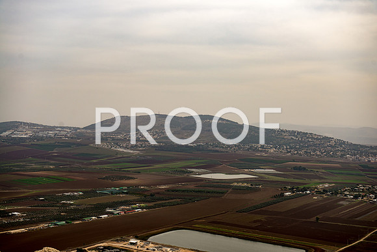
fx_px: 576
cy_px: 126
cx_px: 188
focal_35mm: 55
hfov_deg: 36.2
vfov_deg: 24.6
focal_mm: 55
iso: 100
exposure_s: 1/800
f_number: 3.5
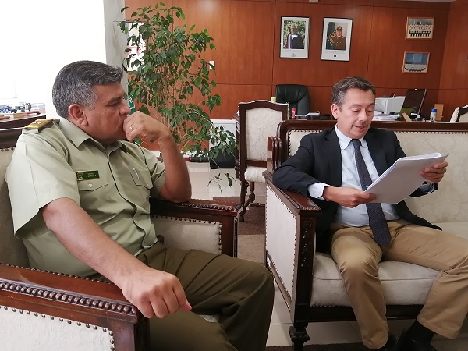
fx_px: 365
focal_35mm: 27
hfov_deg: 65.3
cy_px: 176
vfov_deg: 51.4
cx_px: 234
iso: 100
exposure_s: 1/33.3
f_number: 1.8
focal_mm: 3.62
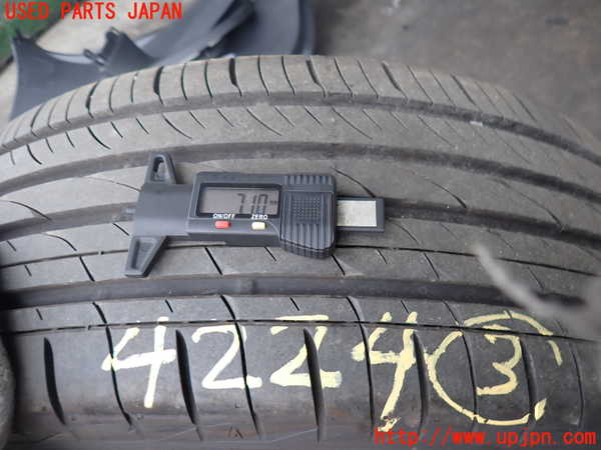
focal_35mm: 25
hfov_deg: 69.4
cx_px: 300
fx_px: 434
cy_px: 225
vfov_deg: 54.9
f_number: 2
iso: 100
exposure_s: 1/200
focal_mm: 4.5
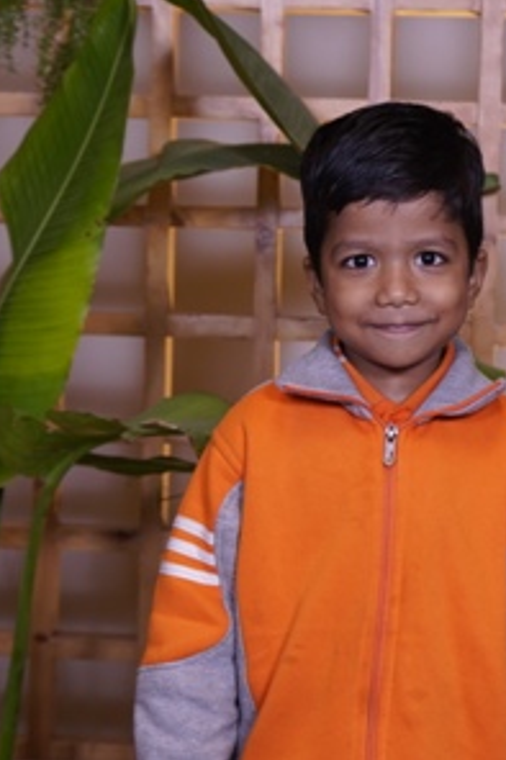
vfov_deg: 17.8
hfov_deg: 11.9
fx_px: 2427
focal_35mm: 115
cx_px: 342
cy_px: 379
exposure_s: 1/125
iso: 400
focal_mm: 51
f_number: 4.5
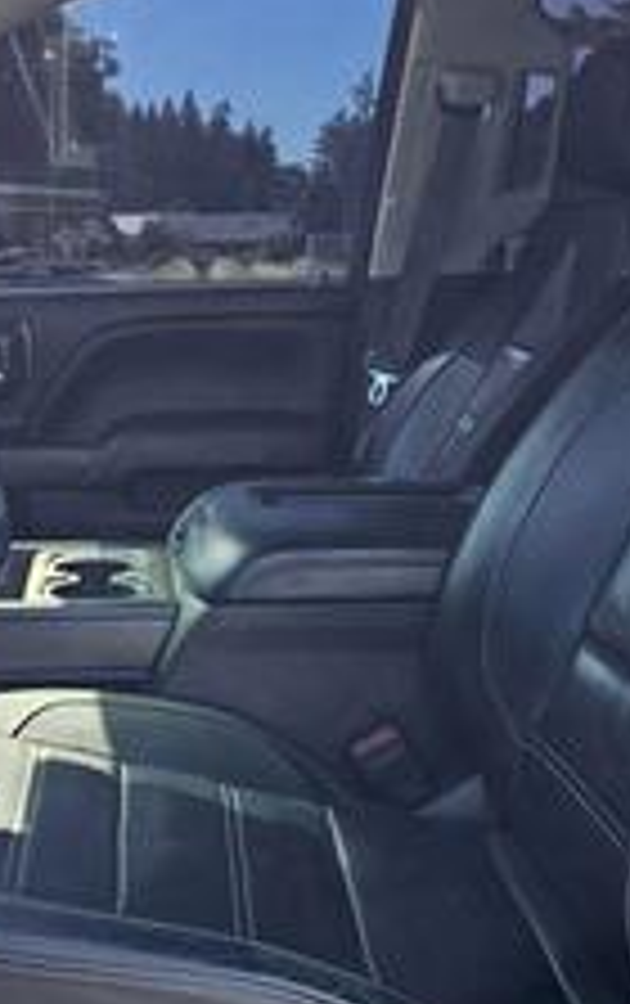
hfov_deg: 23.0
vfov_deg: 36.8
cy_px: 545
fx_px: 1506
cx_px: 63
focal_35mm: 55
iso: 32
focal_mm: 6.3
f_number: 1.7
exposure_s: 1/180
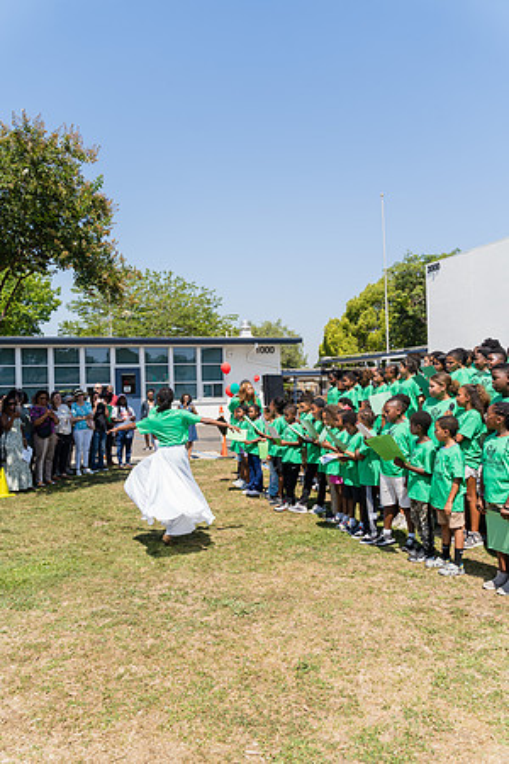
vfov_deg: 65.5
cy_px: 382
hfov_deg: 46.4
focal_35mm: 28
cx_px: 254
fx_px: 594
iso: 100
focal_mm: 28
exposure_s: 1/800
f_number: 4
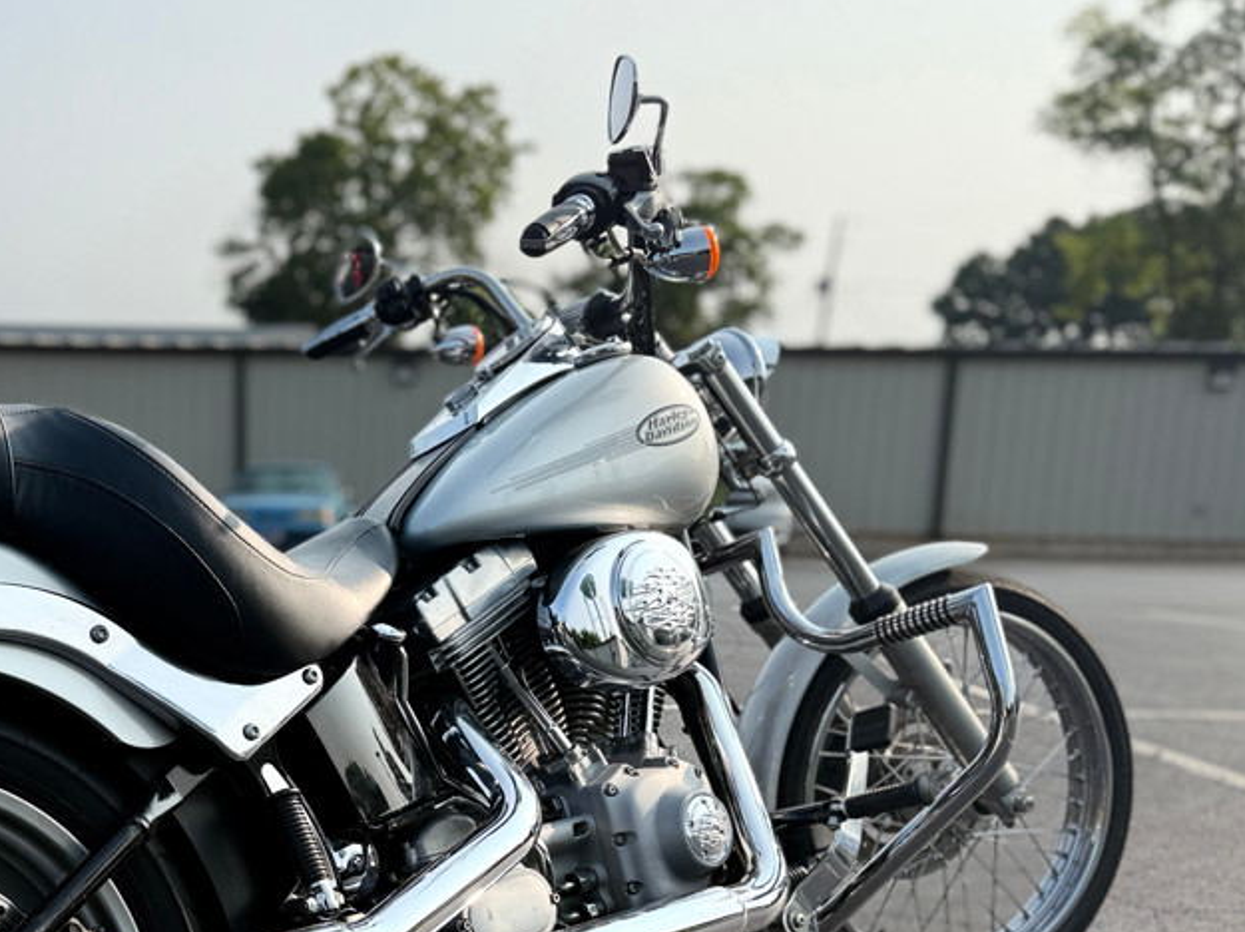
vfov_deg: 34.3
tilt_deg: -11.0
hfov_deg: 43.7
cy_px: 717
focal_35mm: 41
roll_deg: -1.2
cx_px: 256
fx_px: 1474
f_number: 1.78
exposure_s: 1/3953
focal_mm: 6.76
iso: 80
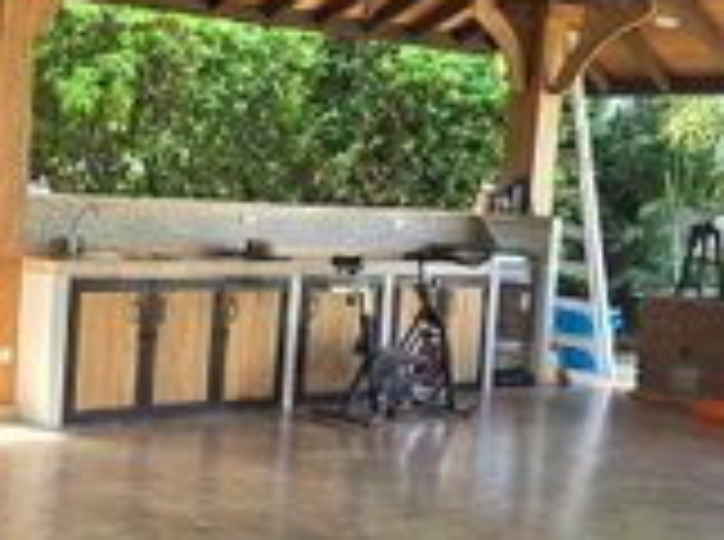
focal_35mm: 54
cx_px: -74
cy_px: 230
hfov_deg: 31.5
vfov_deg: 26.9
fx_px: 1127
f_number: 2.2
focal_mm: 2.2
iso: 80
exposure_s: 1/120
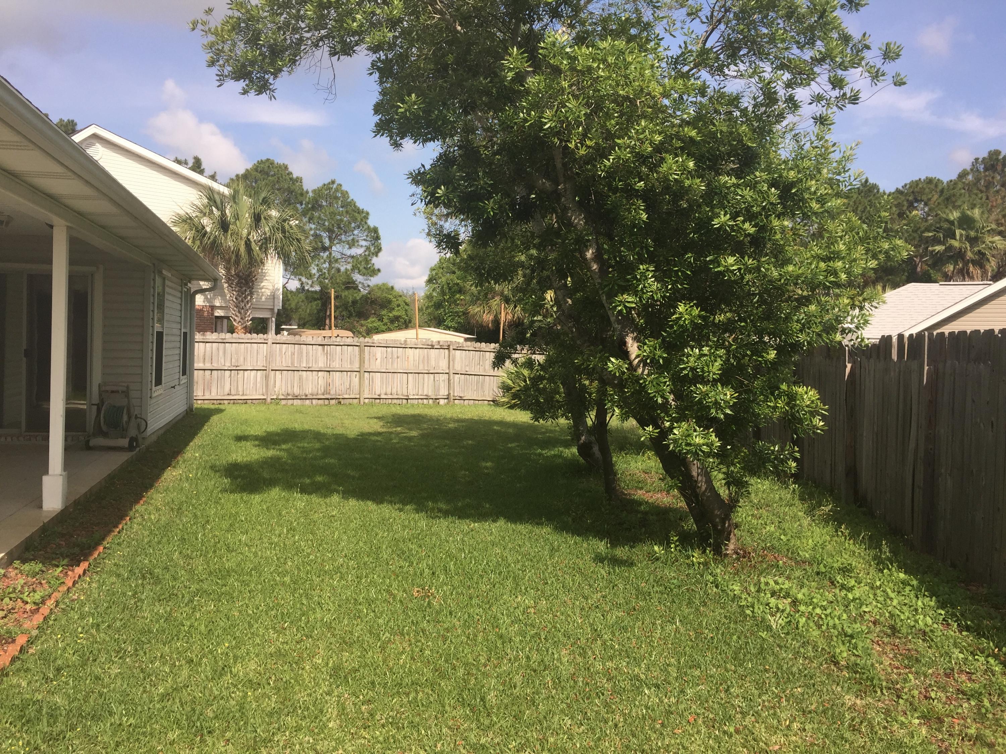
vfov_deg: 48.2
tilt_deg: -1.6
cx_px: 503
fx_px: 843
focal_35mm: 29
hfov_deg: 61.7
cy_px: 377
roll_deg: -2.1
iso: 32
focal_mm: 4.15
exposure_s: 1/1883
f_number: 2.2
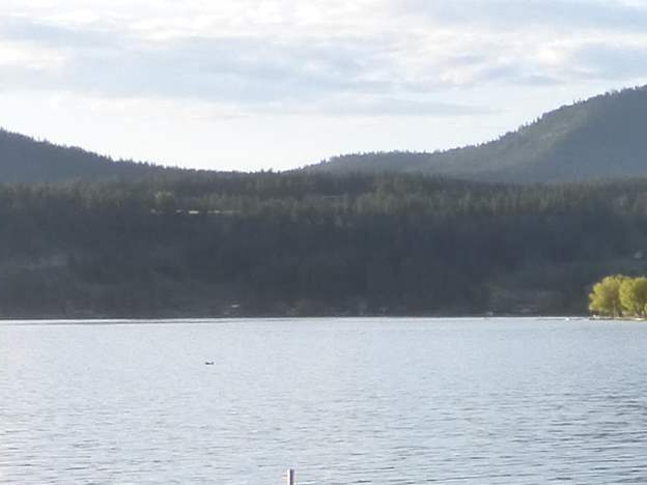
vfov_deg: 11.6
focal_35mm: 123
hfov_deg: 13.9
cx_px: 1236
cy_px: 696
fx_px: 2299
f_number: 3.3
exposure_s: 1/400
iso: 200
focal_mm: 4.3
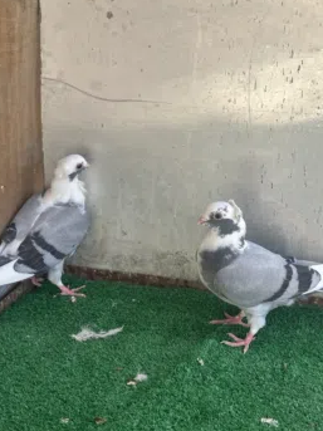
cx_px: 175
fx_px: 697
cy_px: 183
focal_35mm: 56
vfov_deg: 34.3
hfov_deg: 26.1
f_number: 1.78
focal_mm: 6.86
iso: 64
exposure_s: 1/773
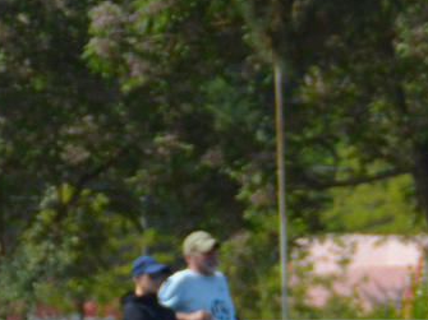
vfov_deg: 2.2
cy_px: 739
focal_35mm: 661
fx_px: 8169
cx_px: 599
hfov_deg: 3.0
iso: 400
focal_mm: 75
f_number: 6.3
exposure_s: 1/1600
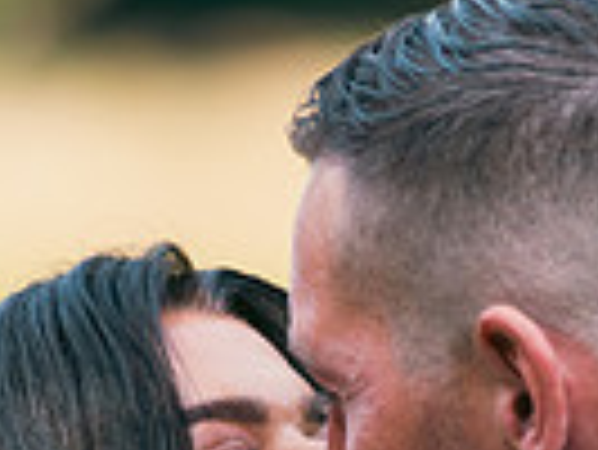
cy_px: 745
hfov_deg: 2.8
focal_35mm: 712
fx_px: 12311
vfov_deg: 2.1
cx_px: 400
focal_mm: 170
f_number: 3.5
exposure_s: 1/200
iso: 100
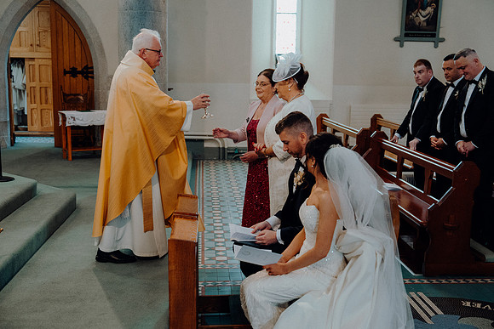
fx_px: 590
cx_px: 247
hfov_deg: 45.4
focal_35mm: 43
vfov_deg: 31.2
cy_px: 164
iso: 2500
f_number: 3.5
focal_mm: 43
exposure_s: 1/160
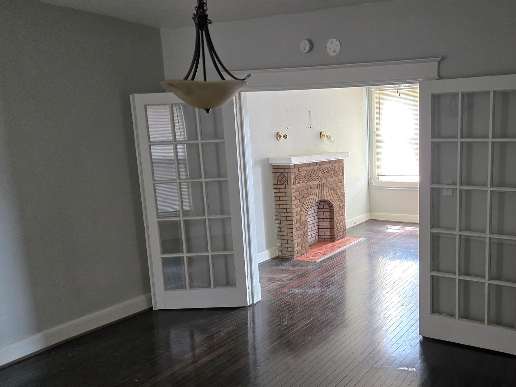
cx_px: 364
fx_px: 492
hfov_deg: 53.6
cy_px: 217
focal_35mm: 33
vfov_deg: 42.9
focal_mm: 5.4
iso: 640
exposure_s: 1/120
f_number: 1.8
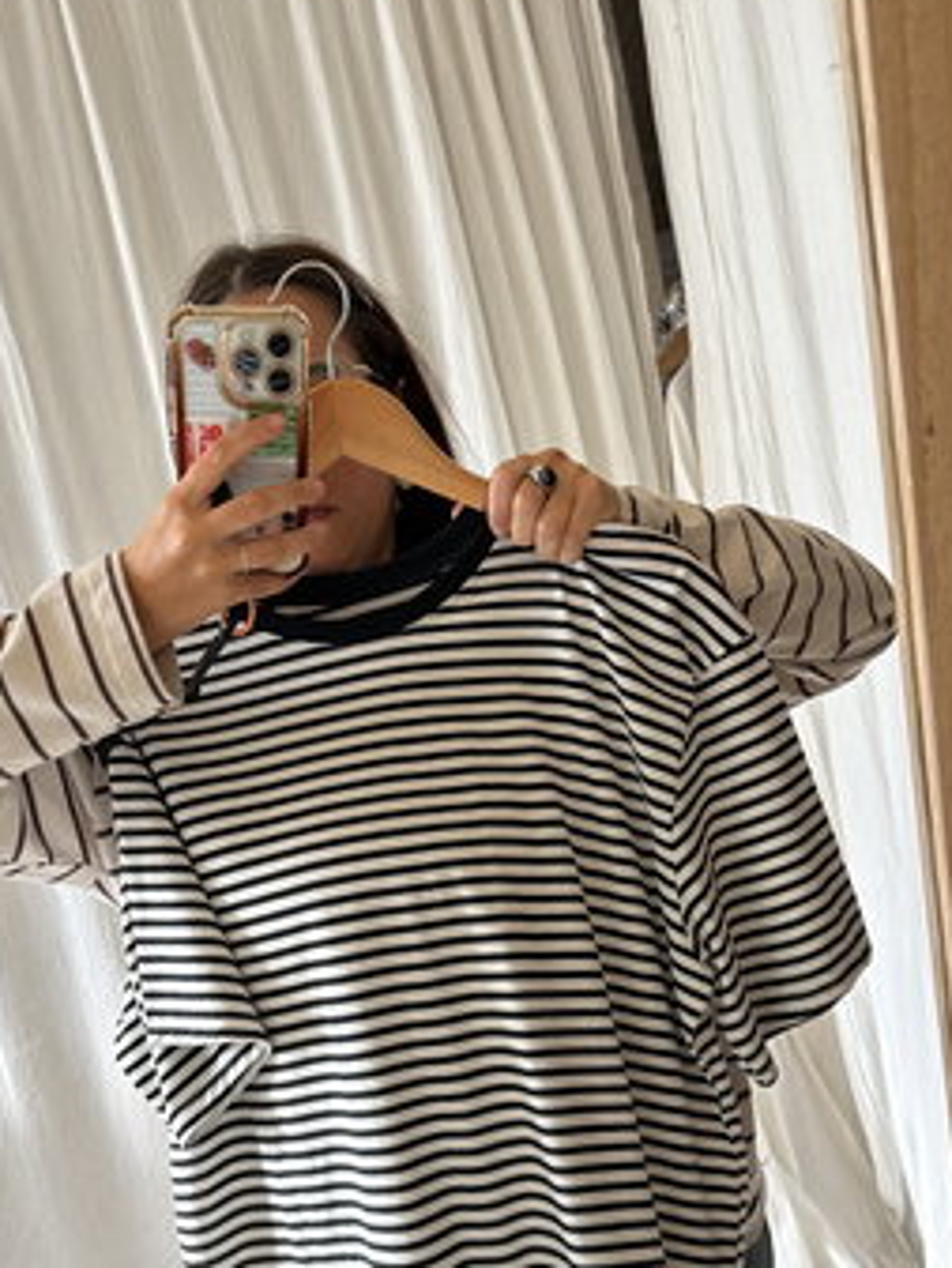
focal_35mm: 38
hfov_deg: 37.6
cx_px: 373
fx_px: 1393
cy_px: 886
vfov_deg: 47.8
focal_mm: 6.86
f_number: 1.78
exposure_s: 1/242
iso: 64
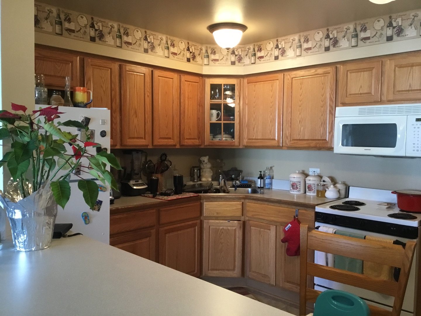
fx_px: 377
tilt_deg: -1.2
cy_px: 158
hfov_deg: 58.4
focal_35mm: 31
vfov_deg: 45.4
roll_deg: -1.1
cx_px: 210
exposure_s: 1/30
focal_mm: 3.3
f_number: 2.4
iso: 160
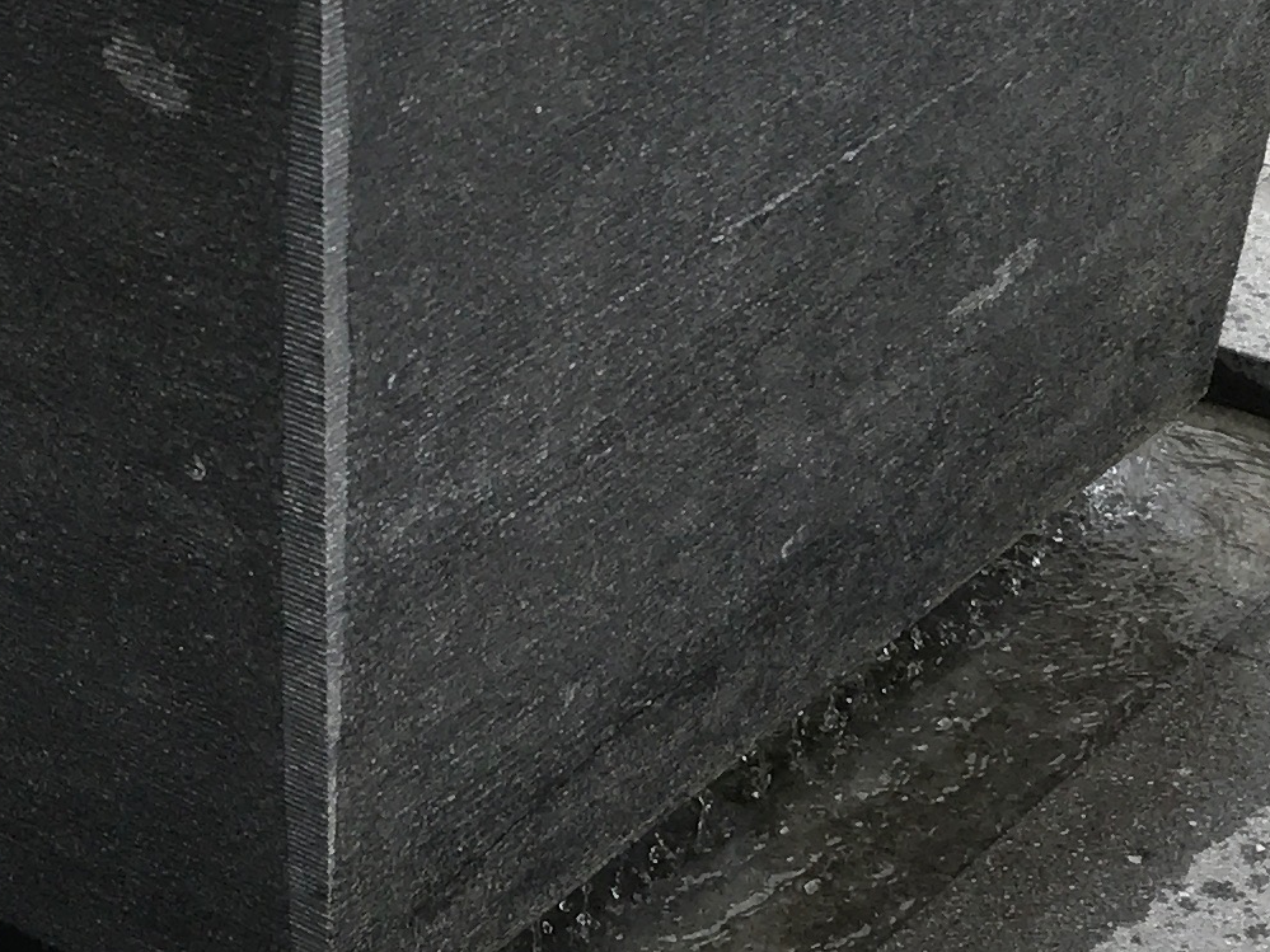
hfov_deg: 17.2
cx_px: 205
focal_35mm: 113
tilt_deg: -22.9
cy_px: 132
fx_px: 4145
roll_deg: +2.7
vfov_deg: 13.0
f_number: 1.8
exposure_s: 1/563
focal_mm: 3.99
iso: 20
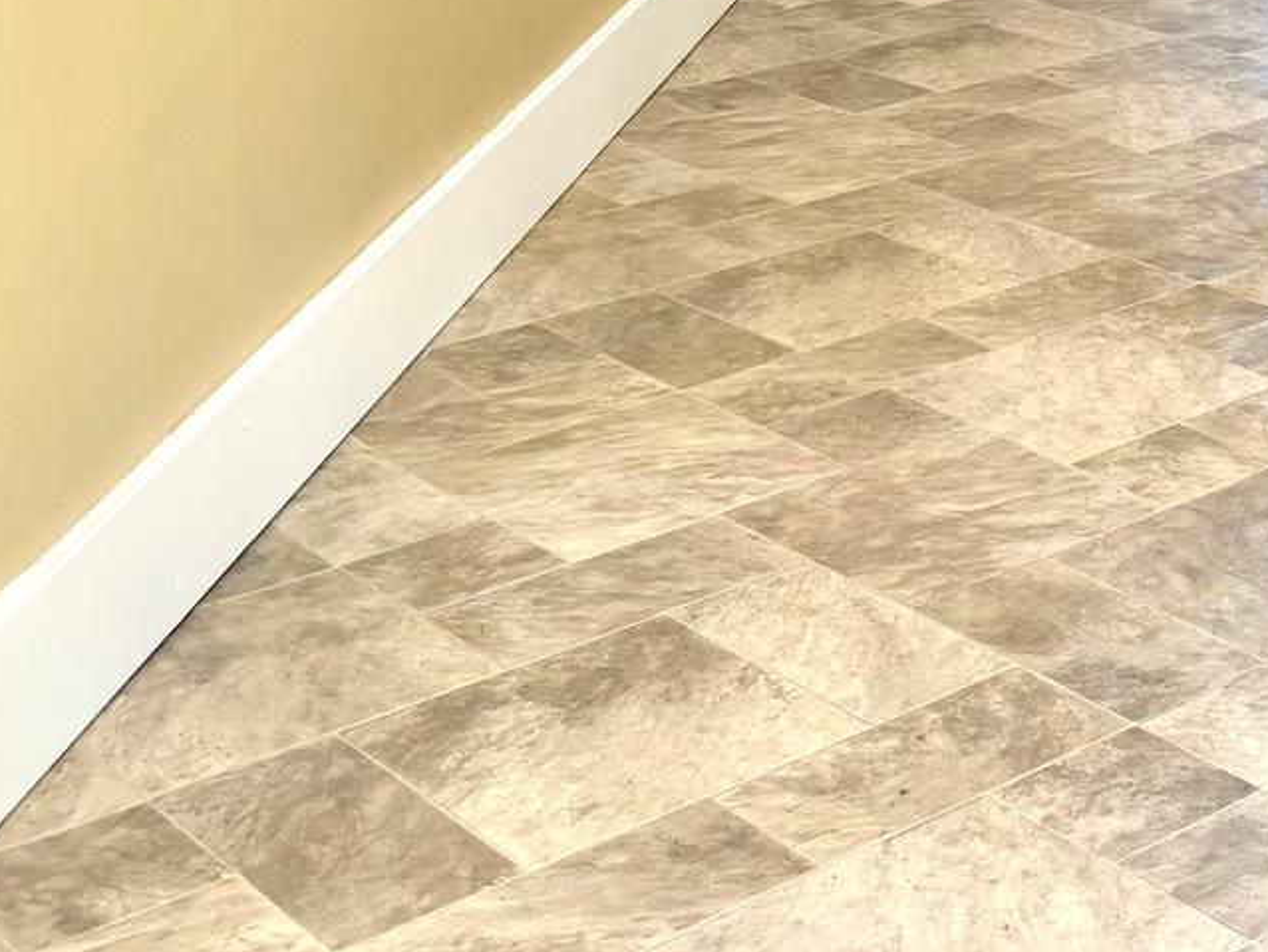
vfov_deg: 17.7
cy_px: -348
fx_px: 2822
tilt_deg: -6.6
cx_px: 1451
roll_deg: -0.7
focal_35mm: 77
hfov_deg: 23.5
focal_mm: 6.76
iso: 80
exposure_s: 1/178
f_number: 1.78
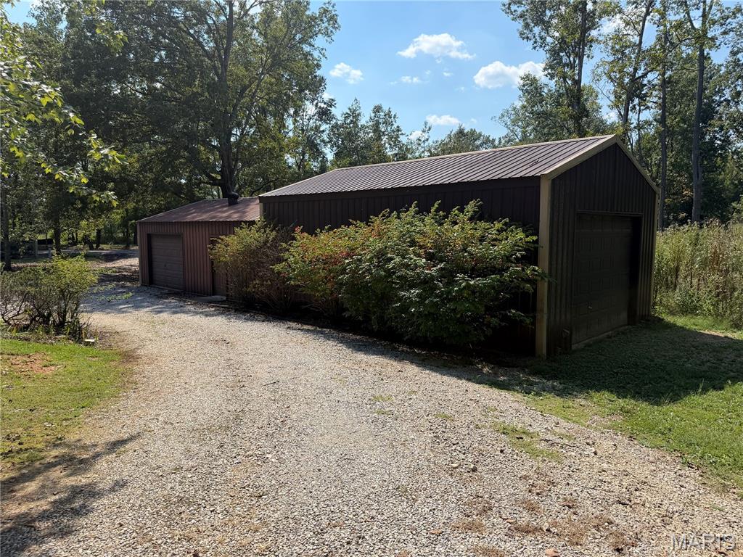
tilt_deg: -5.6
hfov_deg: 71.6
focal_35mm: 24
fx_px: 515
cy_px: 278
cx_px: 372
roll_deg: +0.4
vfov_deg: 56.8
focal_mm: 6.76
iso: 80
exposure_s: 1/4405
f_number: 1.78
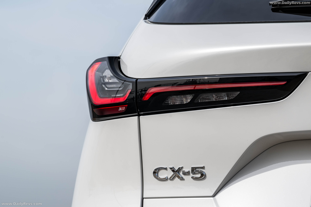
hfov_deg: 10.8
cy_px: 104
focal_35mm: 190
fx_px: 1641
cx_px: 156
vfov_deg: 7.2
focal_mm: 190
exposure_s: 1/320
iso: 160
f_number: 10
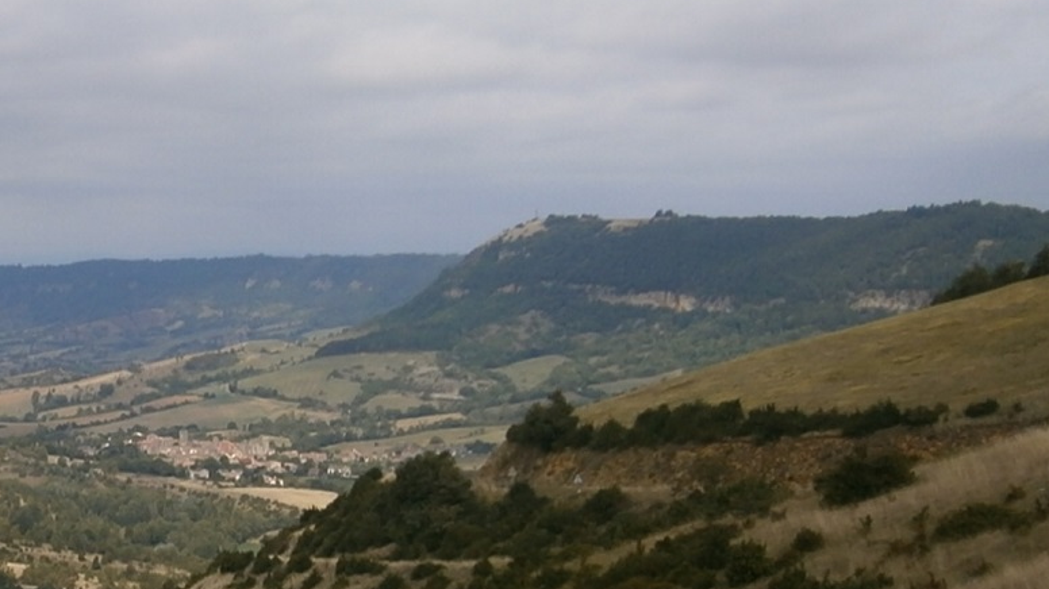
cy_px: 515
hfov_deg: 21.2
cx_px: 149
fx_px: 2753
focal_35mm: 99
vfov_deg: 12.1
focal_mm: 8.3
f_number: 9.7
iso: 80
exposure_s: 1/160
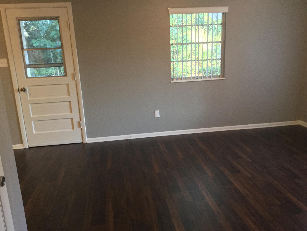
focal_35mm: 31
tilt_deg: -15.3
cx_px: 154
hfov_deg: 58.4
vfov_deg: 45.4
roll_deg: +3.2
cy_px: 116
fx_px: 275
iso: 200
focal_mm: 3.3
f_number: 2.4
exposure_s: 1/24
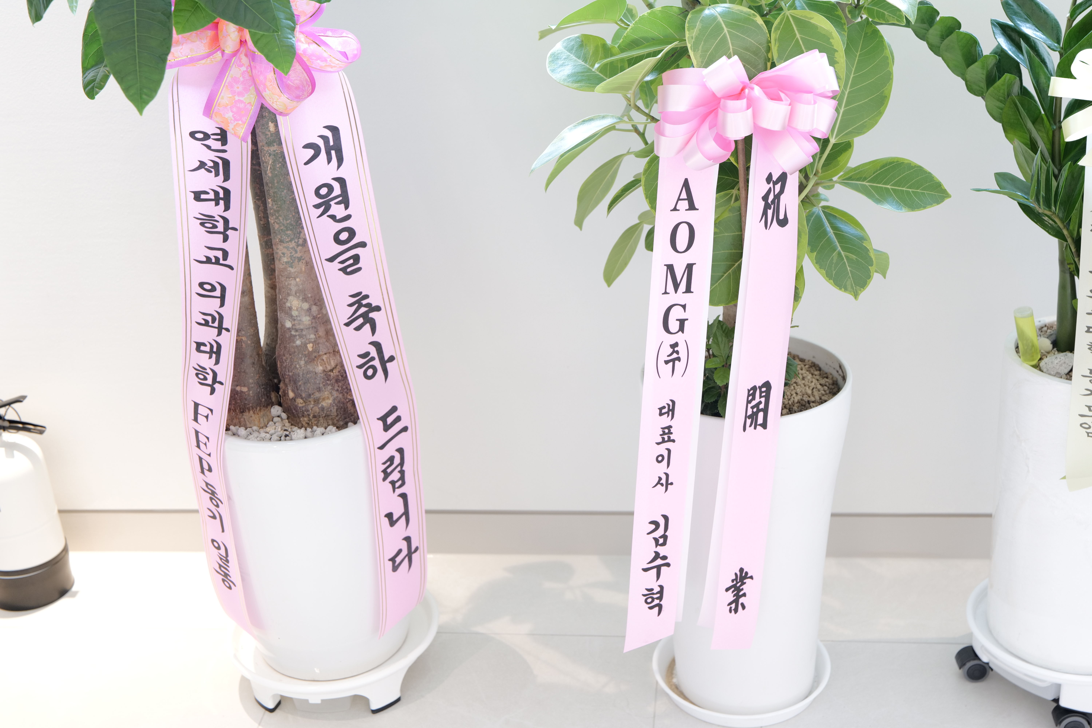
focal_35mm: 50
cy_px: 364
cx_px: 546
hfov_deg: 39.6
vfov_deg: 27.0
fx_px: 1517
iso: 1250
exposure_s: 1/25
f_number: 4.5
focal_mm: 50
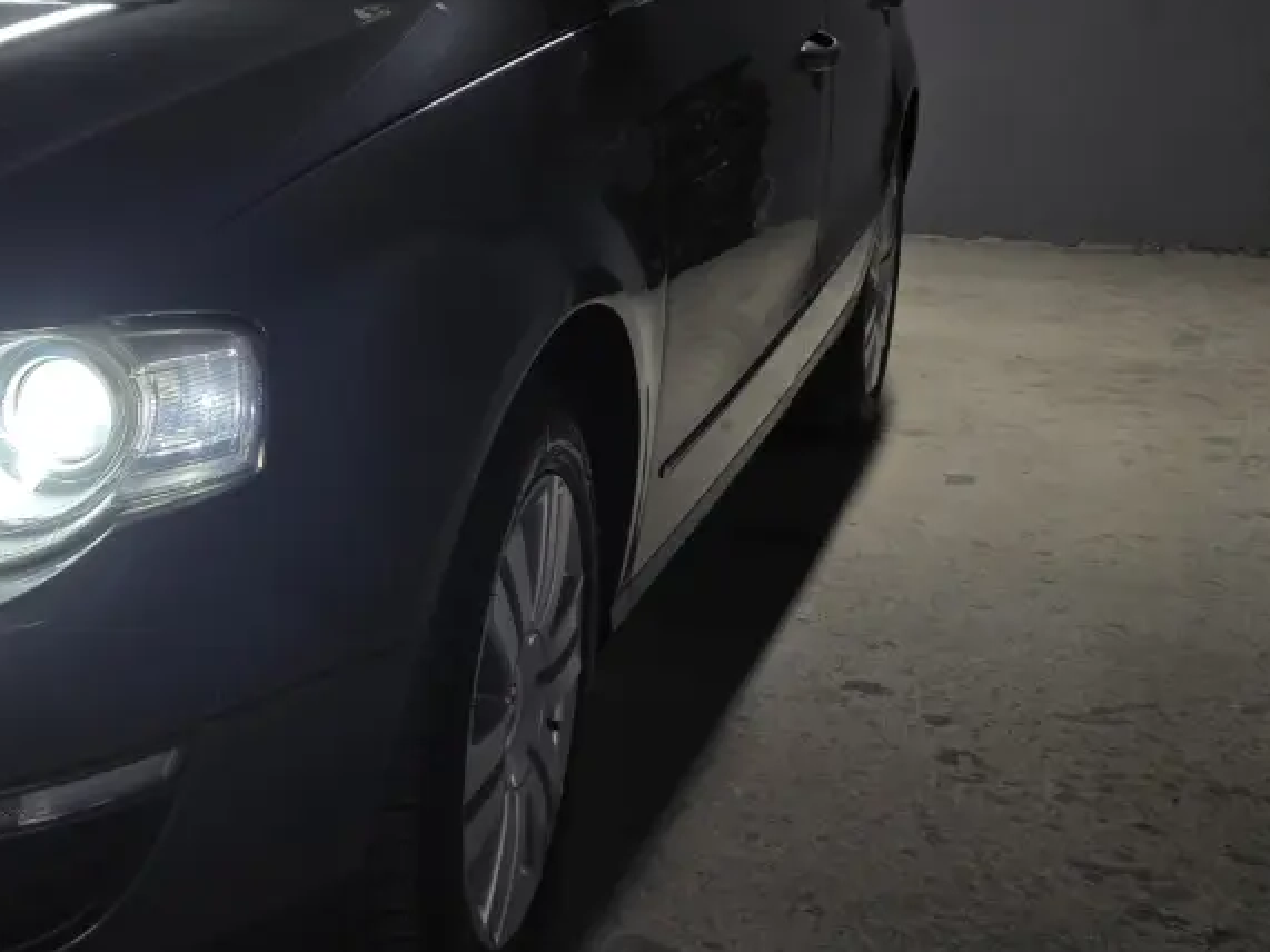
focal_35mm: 58
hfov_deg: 29.3
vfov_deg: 25.2
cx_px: -196
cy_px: 407
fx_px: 2127
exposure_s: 1/100
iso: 64
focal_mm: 6.3
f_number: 1.7
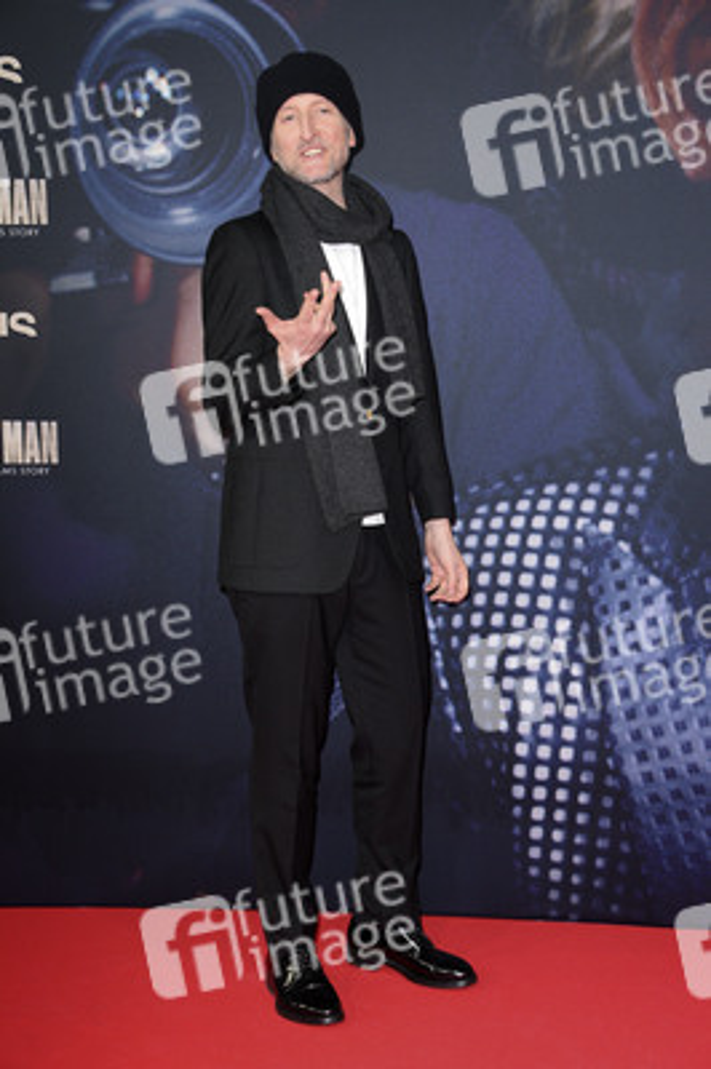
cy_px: 534
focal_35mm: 62
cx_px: 356
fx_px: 1840
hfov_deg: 21.9
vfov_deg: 32.4
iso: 2000
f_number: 6.3
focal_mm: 62
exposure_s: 1/250
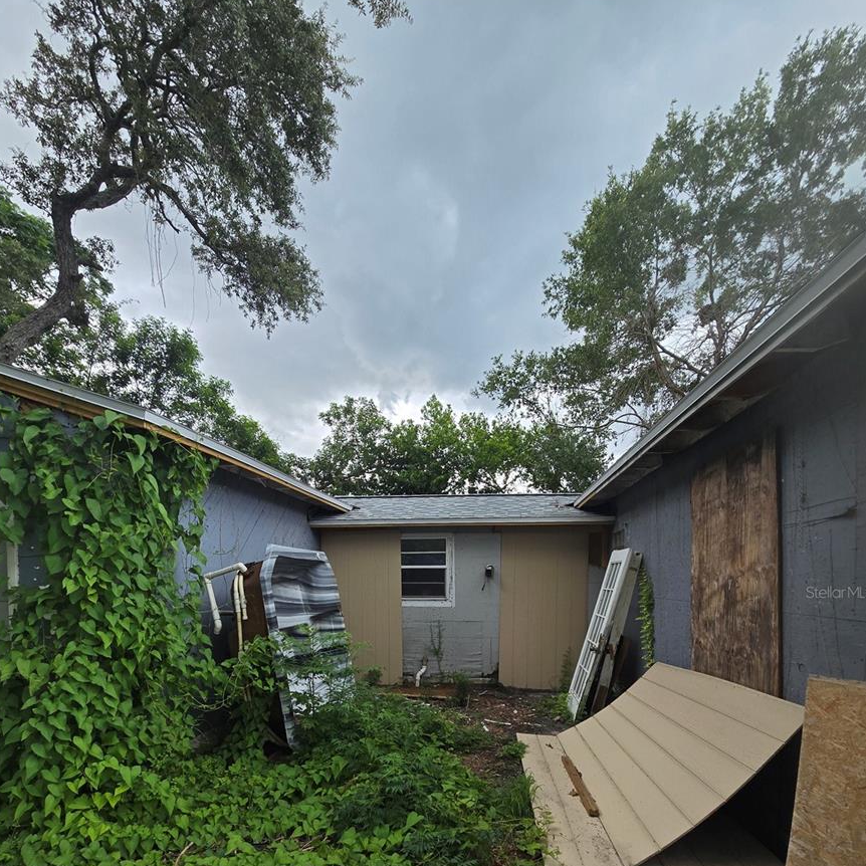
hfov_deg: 87.4
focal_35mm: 16
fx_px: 453
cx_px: 425
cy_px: 592
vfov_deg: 83.8
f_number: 2.2
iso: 50
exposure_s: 1/377
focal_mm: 2.2
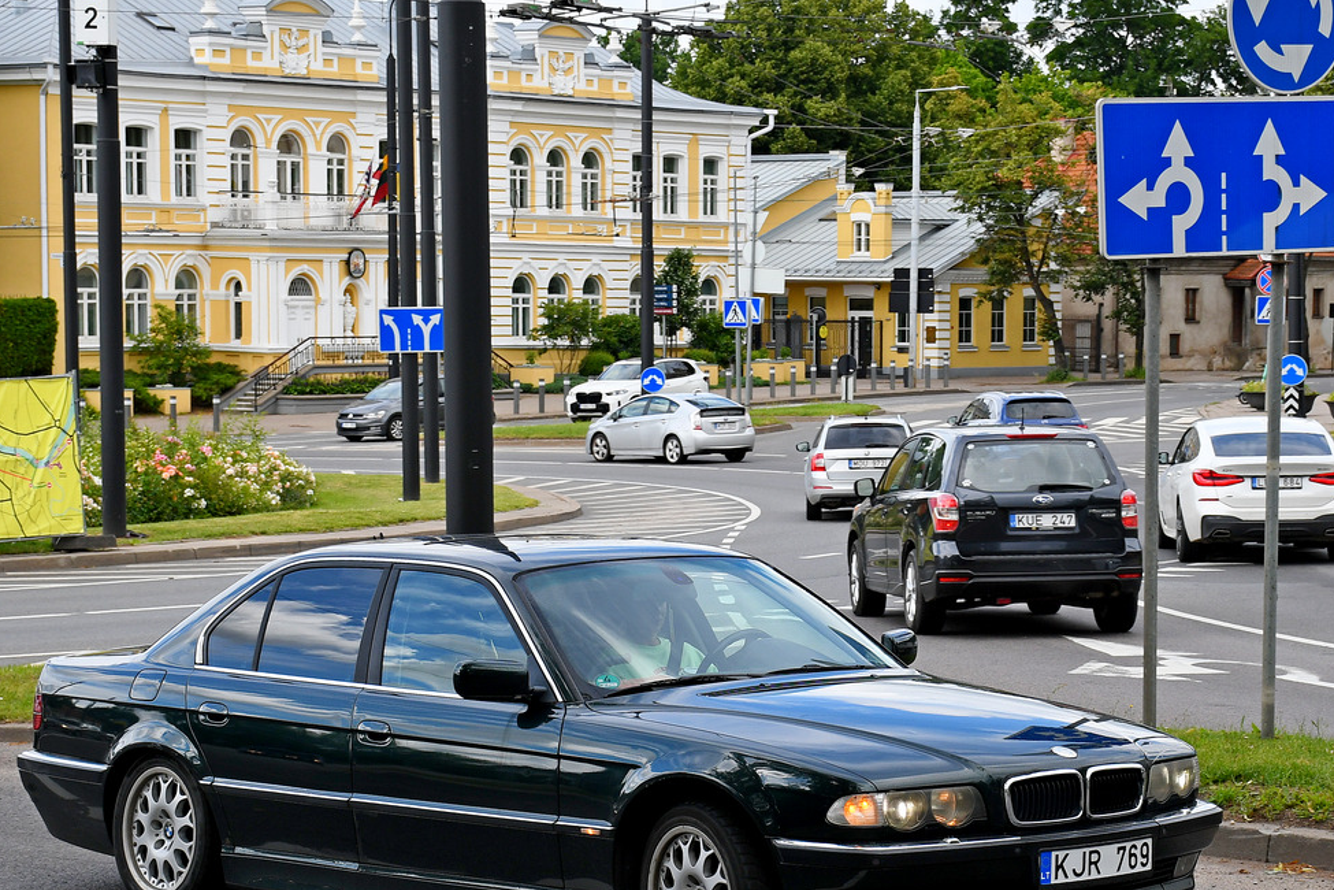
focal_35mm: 76
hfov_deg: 26.7
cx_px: 676
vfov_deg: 17.9
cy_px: 512
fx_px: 2816
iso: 200
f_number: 6.3
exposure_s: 1/500
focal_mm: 38
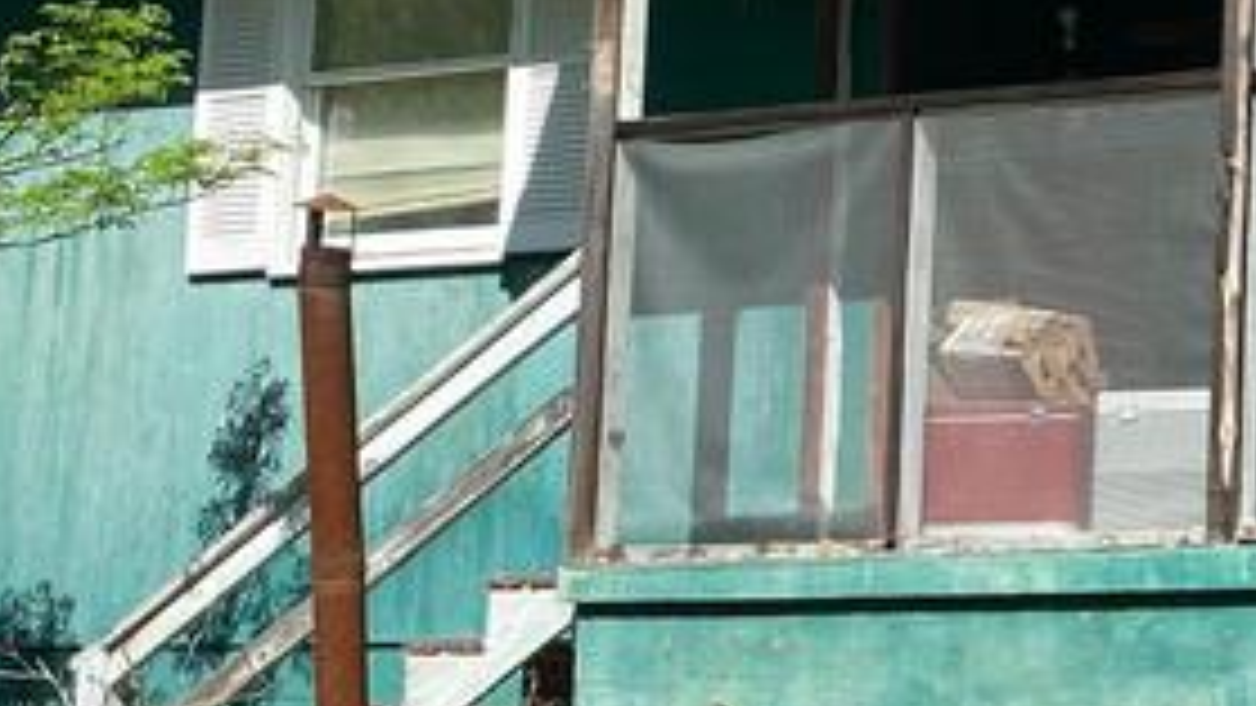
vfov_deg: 11.6
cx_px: 1751
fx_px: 3464
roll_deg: -0.4
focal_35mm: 104
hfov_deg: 18.7
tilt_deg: +5.8
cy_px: 450
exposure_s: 1/1727
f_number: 1.8
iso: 32
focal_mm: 4.25
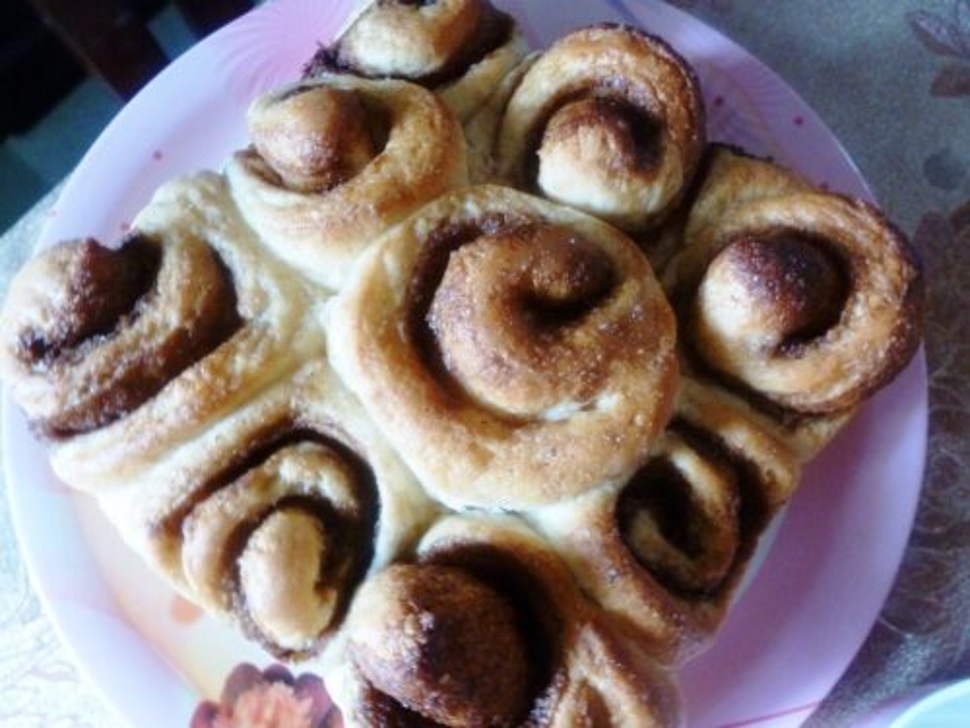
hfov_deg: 71.6
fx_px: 673
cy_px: 364
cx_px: 485
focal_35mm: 24
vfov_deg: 56.8
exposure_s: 1/10
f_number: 3.3
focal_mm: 4.3
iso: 400
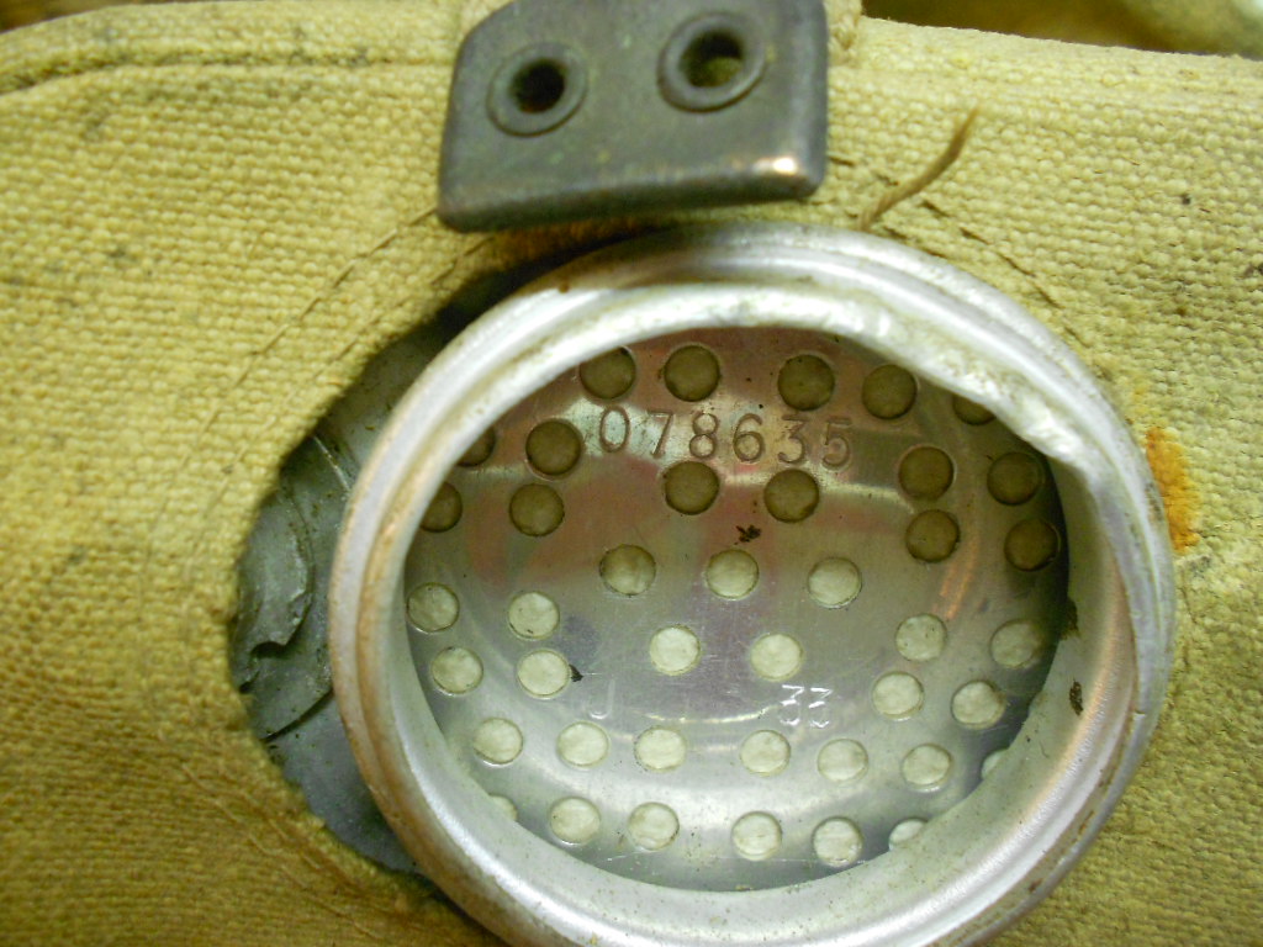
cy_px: 474
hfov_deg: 61.7
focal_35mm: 29
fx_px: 1058
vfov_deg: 48.2
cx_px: 632
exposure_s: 1/25
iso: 400
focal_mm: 5.1
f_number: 3.4
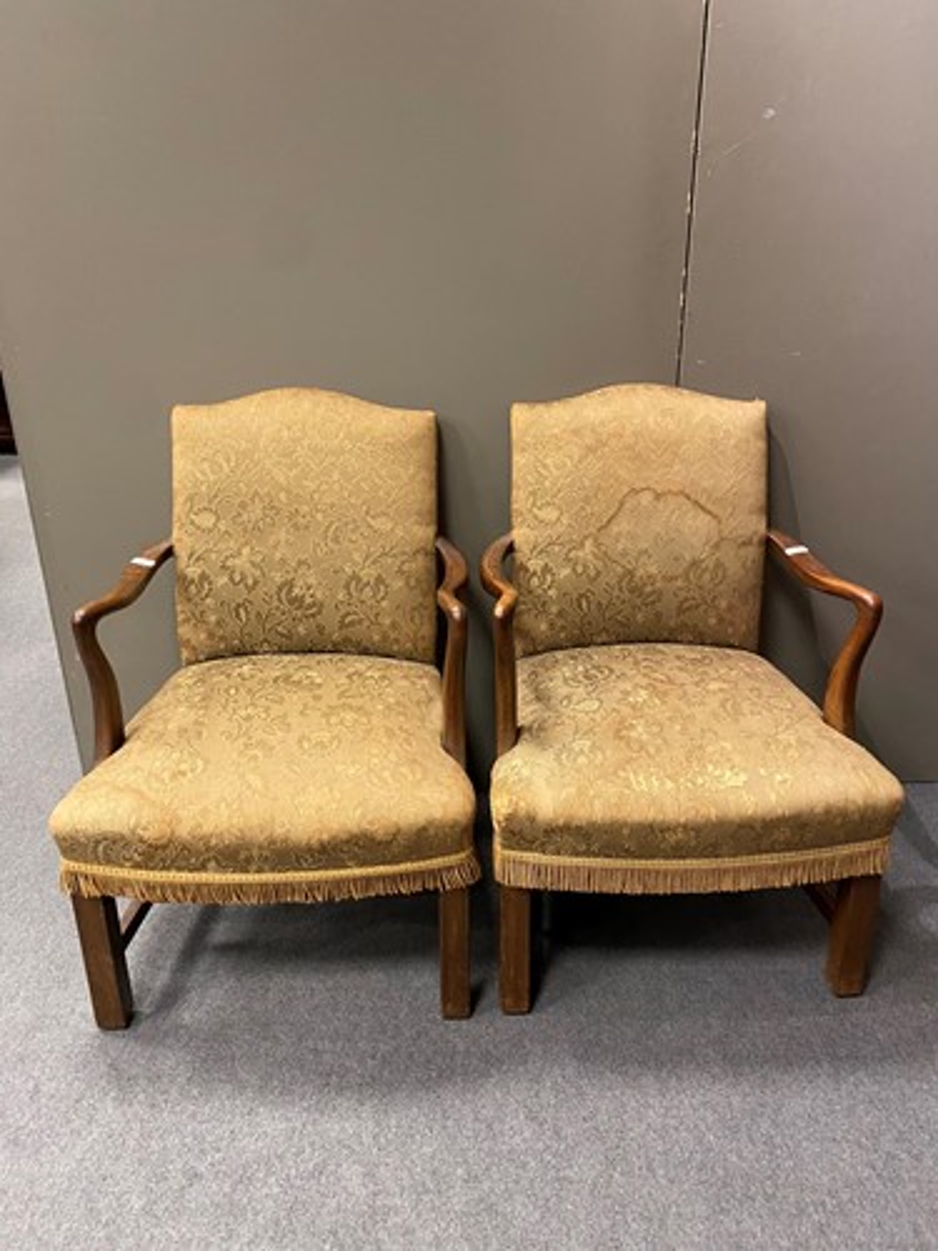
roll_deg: +0.0
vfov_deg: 67.3
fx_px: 939
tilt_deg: -23.7
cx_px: 469
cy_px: 626
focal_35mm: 26
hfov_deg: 53.1
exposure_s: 1/50
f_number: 1.8
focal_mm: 4.25
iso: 250
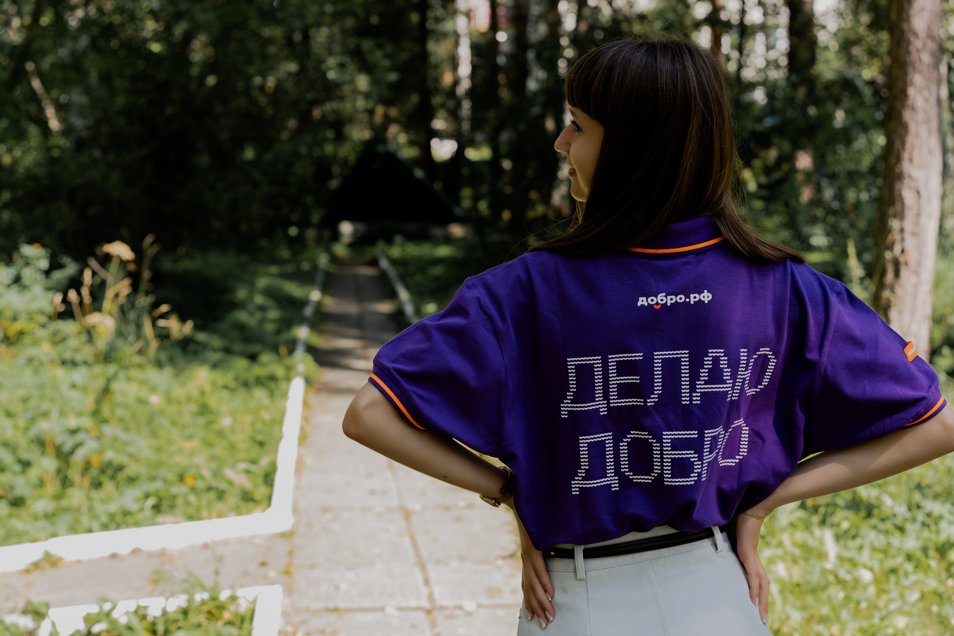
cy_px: 318
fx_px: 1325
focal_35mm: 50
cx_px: 477
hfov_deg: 39.6
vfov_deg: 27.0
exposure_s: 1/320
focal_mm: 50
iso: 320
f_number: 4
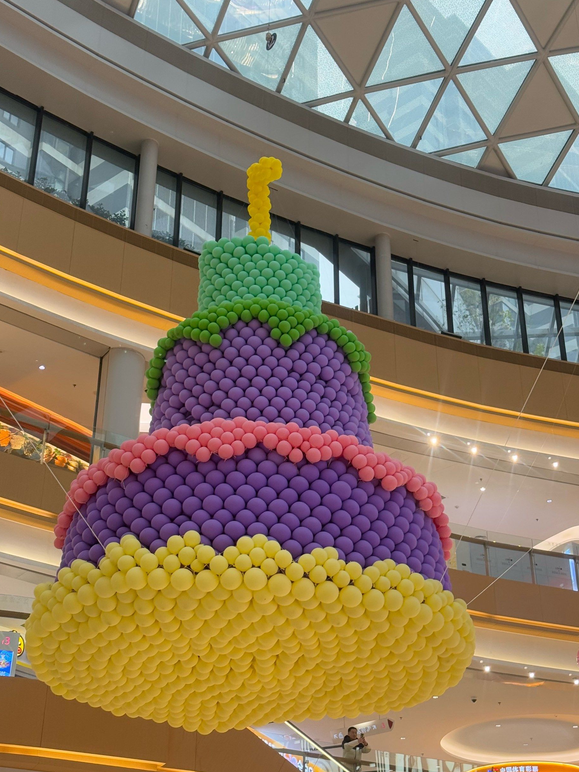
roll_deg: +0.4
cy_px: 401
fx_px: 1204
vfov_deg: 35.5
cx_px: 304
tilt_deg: +30.5
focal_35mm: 54
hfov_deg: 27.0
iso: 160
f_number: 1.78
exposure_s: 1/103
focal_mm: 6.76
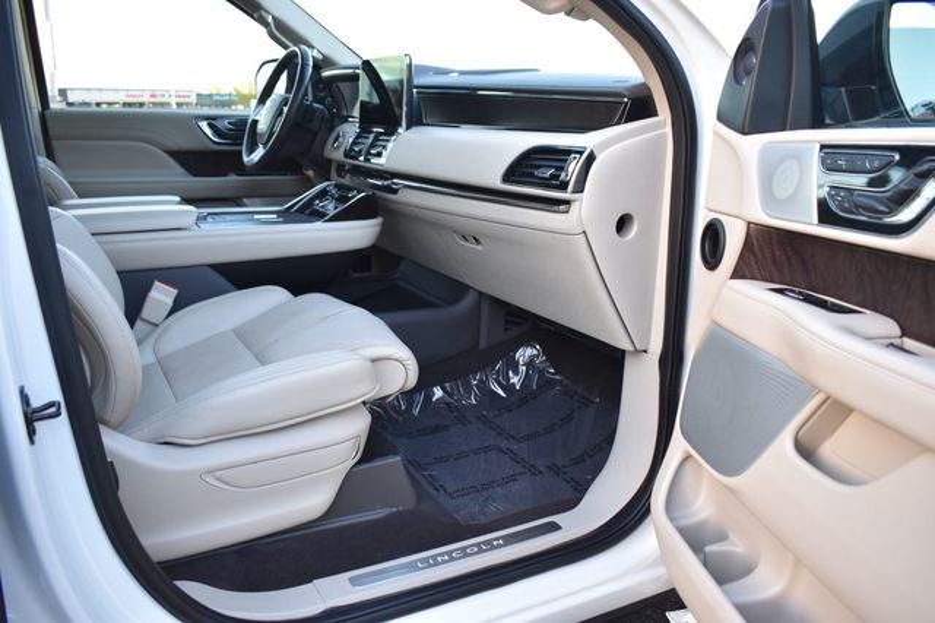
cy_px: 312
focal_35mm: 30
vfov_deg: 43.6
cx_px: 468
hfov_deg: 62.0
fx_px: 779
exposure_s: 1/80
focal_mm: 20
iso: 400
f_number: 4.5
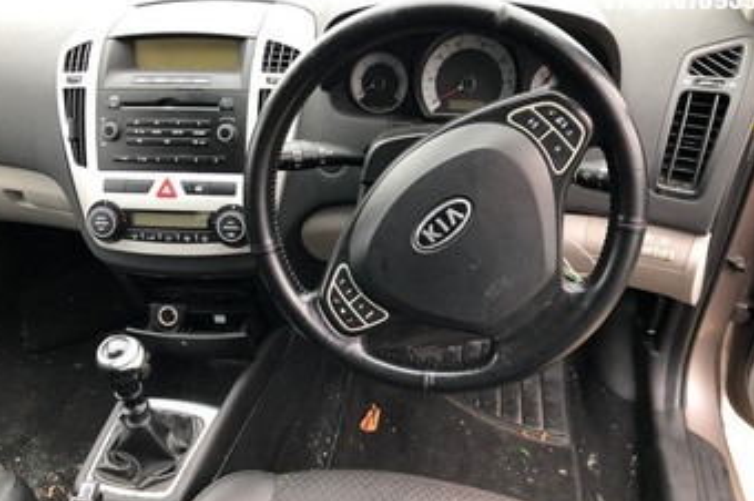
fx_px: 628
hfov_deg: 62.0
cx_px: 373
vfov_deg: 43.5
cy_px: 246
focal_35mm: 30
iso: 40
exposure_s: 1/17
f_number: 1.8
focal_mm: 4
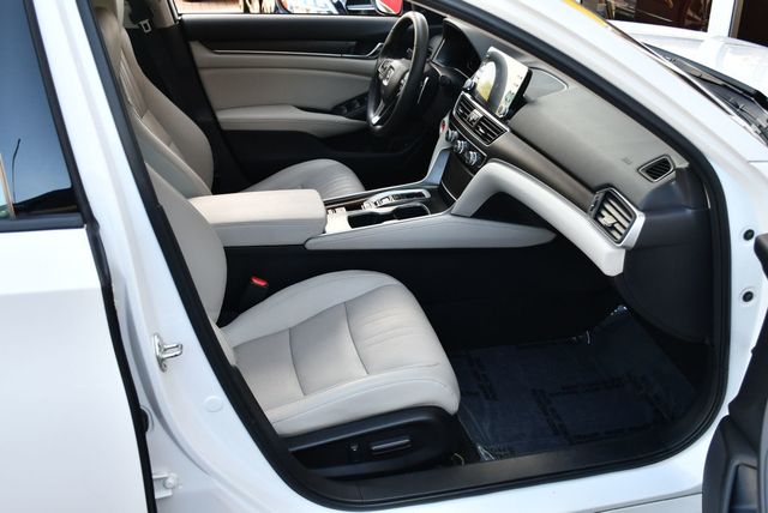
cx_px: 384
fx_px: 769
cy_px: 256
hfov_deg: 53.1
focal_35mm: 36
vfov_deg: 36.9
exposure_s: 1/250
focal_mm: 18
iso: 400
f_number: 3.5
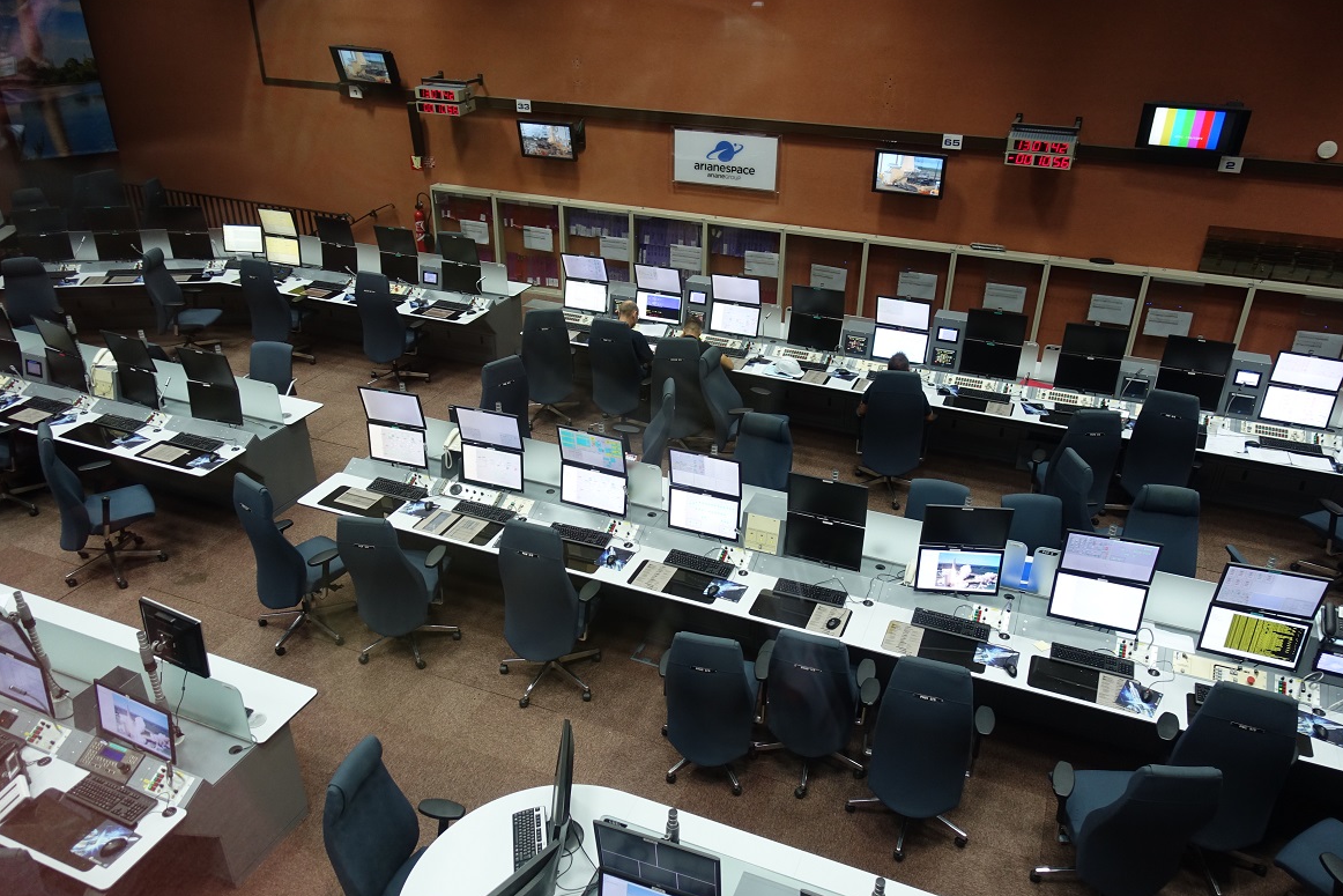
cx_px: 671
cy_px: 469
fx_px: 970
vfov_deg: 49.5
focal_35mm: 26
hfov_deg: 69.4
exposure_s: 1/30
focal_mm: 8.8
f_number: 1.8
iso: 250
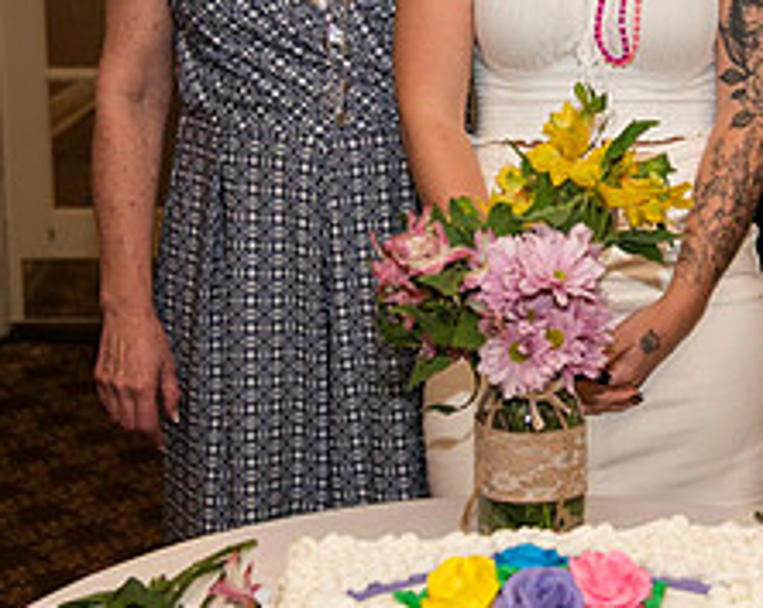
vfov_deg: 14.1
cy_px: 105
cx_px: 574
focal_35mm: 108
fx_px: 2436
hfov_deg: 17.7
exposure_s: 1/200
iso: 640
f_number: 4
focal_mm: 44
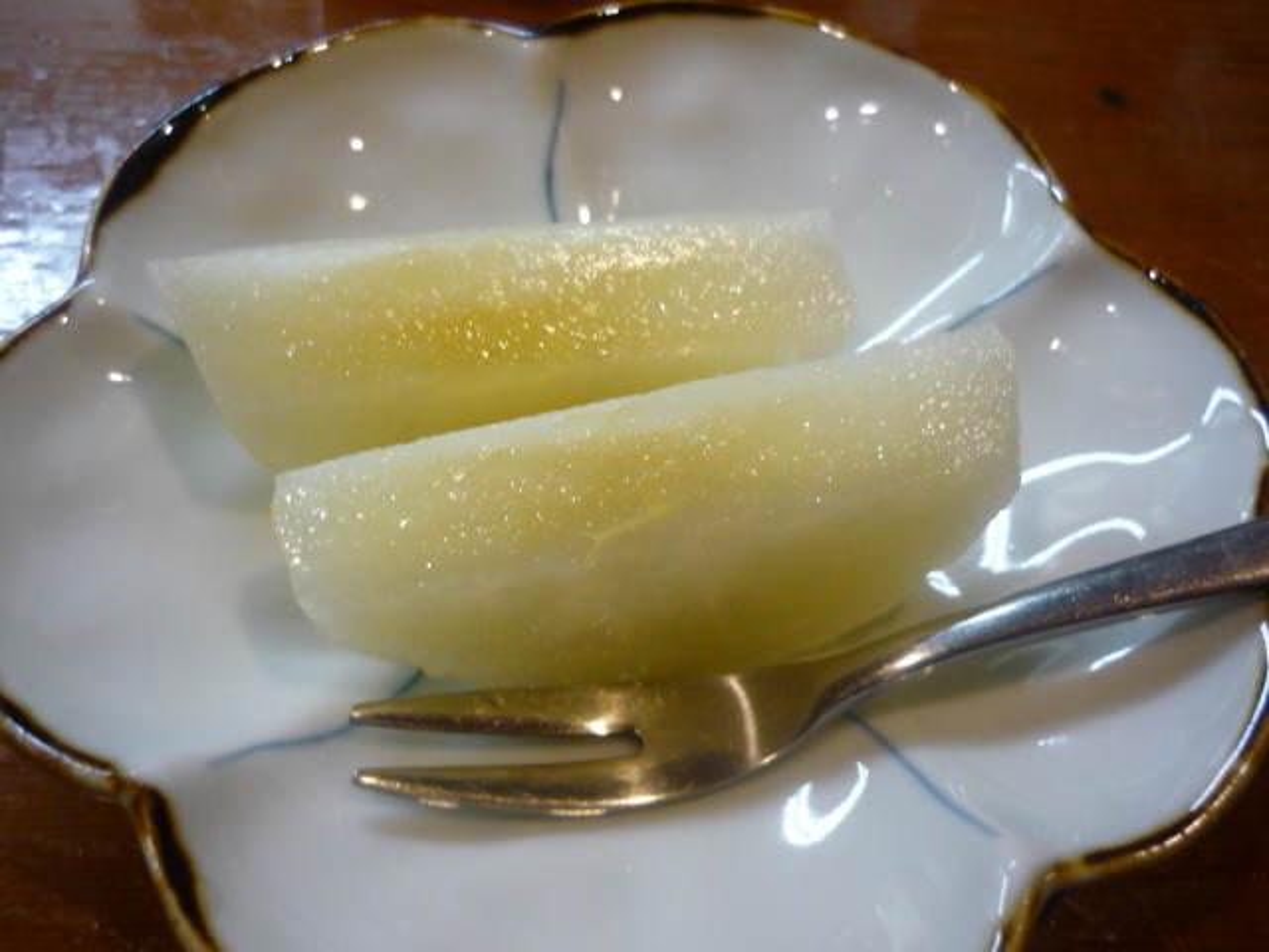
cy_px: 476
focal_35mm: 33
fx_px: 1210
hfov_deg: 55.4
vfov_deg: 42.9
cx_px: 634
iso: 250
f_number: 2.8
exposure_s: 1/30
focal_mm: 5.5
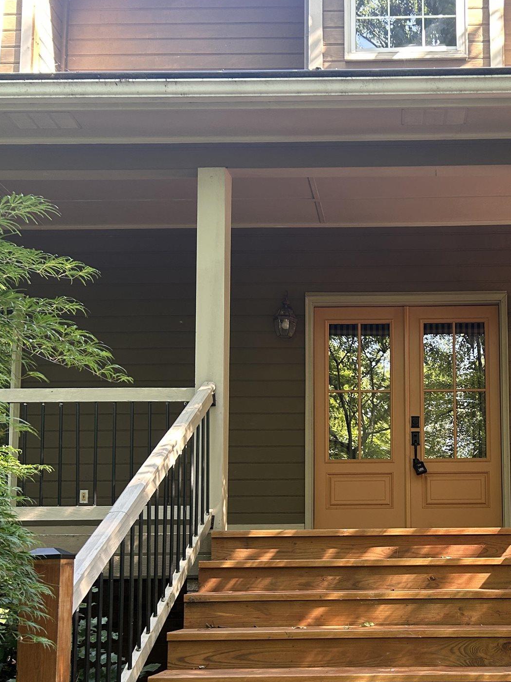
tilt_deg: +5.8
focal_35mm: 43
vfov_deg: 43.0
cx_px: 398
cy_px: 479
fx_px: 846
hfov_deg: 32.8
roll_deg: -0.6
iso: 80
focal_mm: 5.7
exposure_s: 1/121
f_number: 1.5
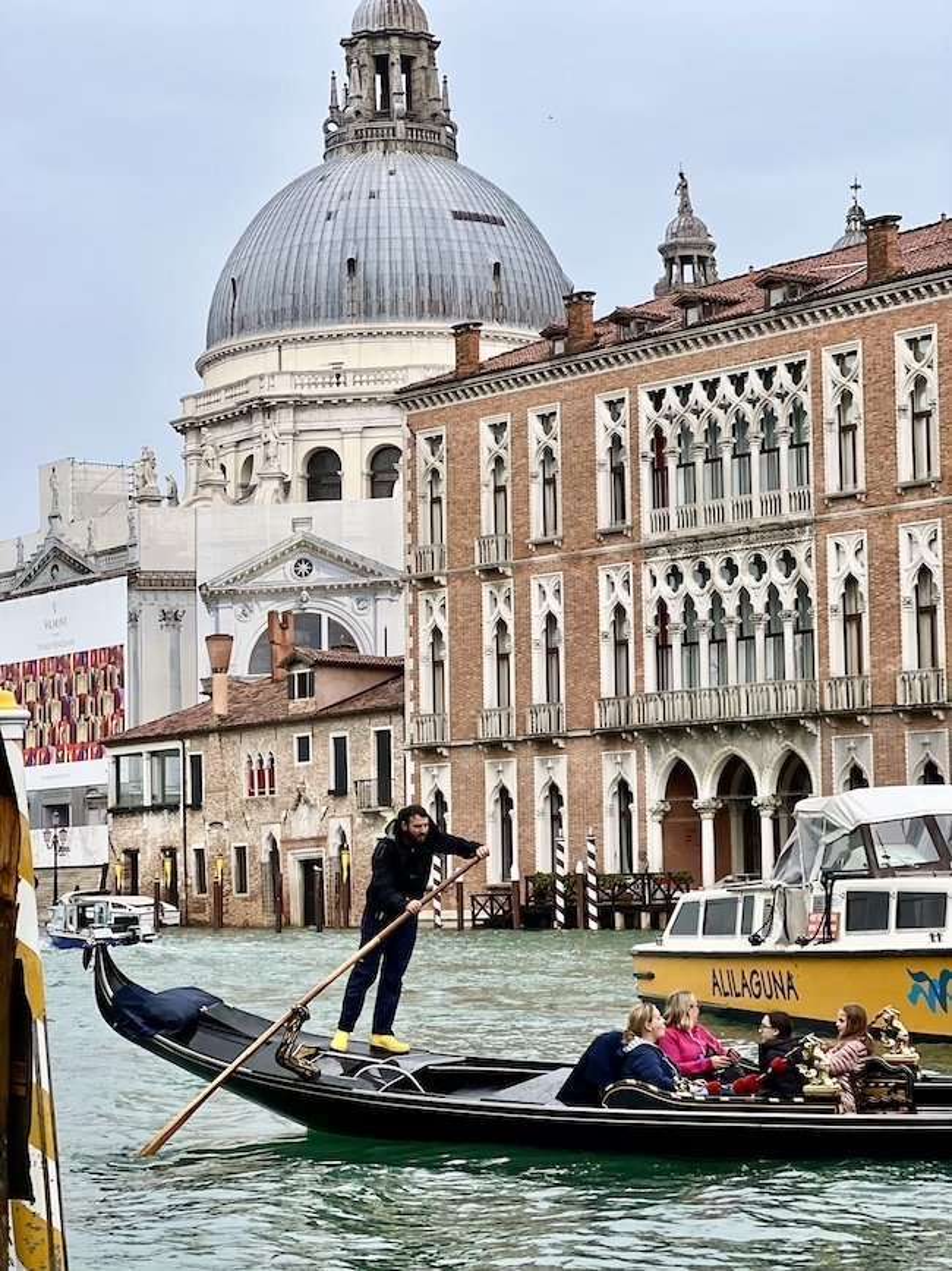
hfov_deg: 19.1
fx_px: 2824
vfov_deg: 25.3
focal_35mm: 77
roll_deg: +1.1
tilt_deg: +5.6
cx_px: 476
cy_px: 636
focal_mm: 9
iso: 32
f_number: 2.8
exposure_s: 1/121
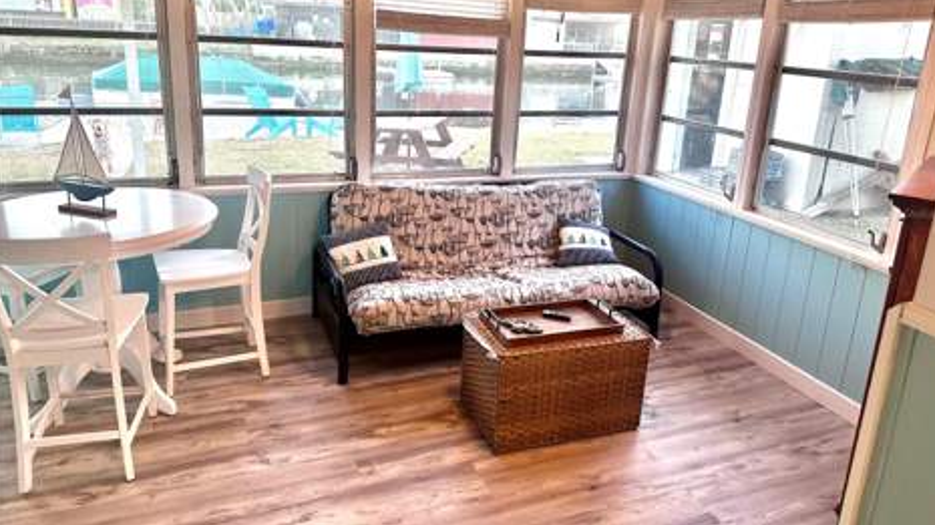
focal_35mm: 27
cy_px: 213
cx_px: 479
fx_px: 669
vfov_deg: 42.6
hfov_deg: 69.9
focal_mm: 6.86
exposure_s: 1/60
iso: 200
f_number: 1.78
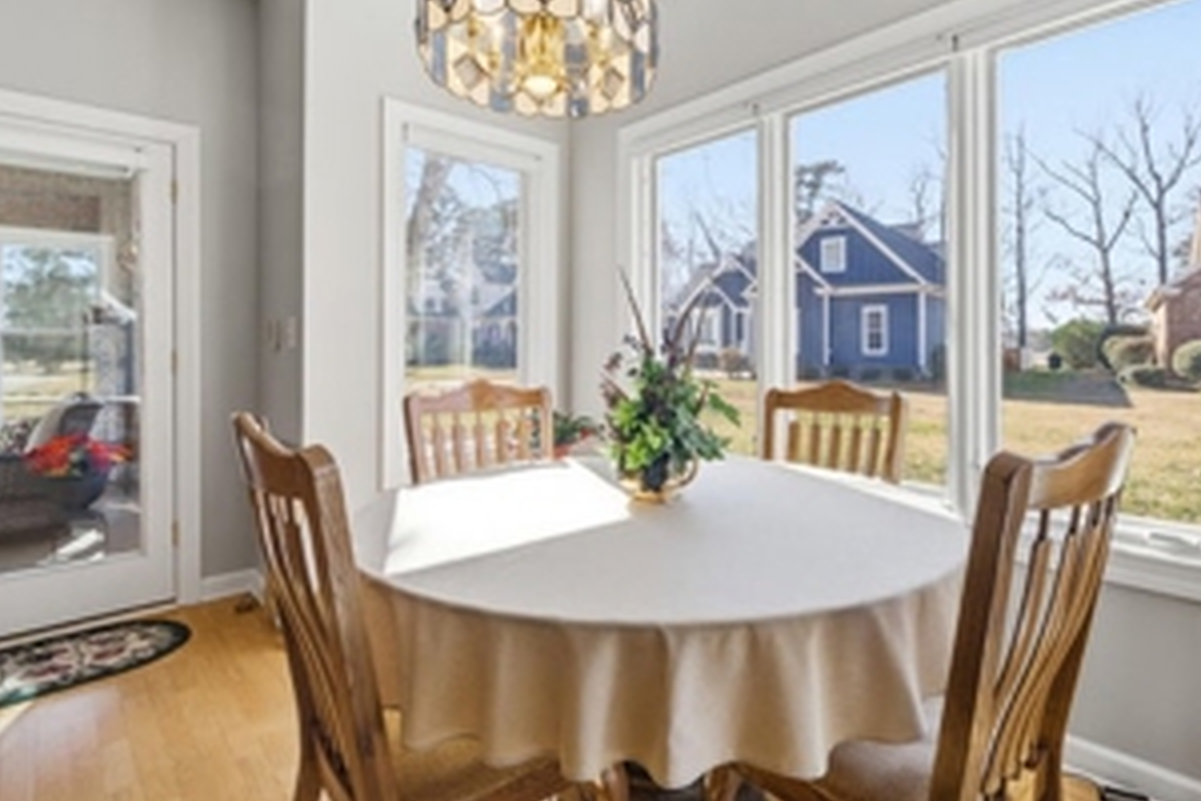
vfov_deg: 67.0
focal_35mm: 18
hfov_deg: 89.8
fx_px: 600
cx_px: 657
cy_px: 340
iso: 250
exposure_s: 1/1000
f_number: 8
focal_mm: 12
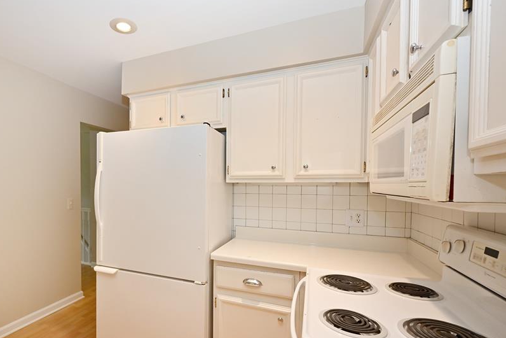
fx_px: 253
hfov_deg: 88.0
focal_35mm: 18
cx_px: 186
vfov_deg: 67.1
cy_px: 192
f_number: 10
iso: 1000
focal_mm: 14
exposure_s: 1/60
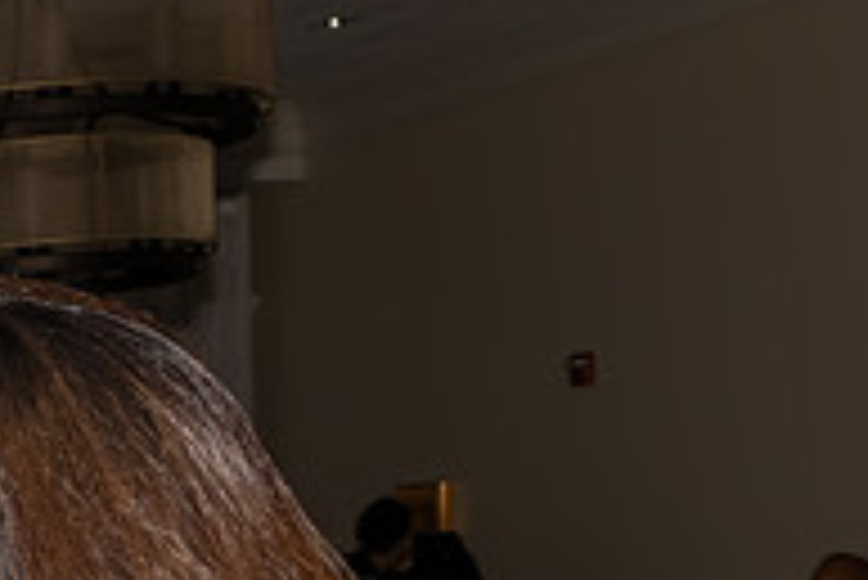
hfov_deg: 18.1
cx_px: -453
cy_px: 830
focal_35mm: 100
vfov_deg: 13.1
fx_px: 2413
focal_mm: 17
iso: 640
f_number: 7.1
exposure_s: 1/250
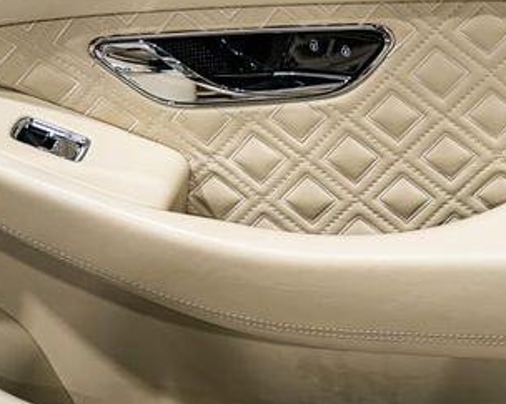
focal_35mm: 95
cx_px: 378
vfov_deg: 16.2
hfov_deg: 20.0
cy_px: 144
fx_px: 1422
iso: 1600
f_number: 4
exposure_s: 1/125
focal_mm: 48
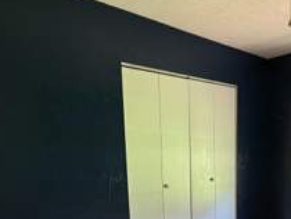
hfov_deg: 50.5
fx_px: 269
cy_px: 175
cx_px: 261
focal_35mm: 32
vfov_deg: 42.3
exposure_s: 1/88
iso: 320
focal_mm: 2.22
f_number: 2.2
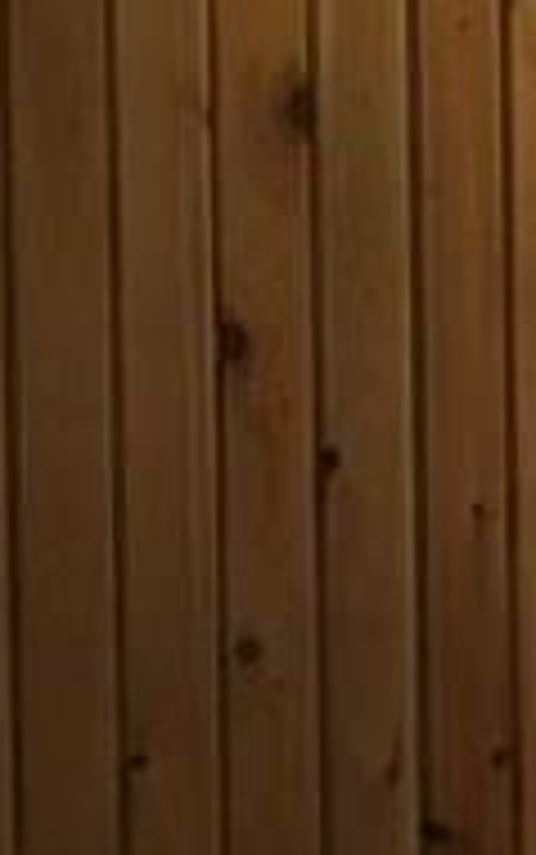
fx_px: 3874
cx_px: 968
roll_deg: +0.1
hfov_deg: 7.7
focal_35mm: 166
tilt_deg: -1.1
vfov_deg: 12.5
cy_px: 756
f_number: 2.2
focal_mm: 4.15
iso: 100
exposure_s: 1/8
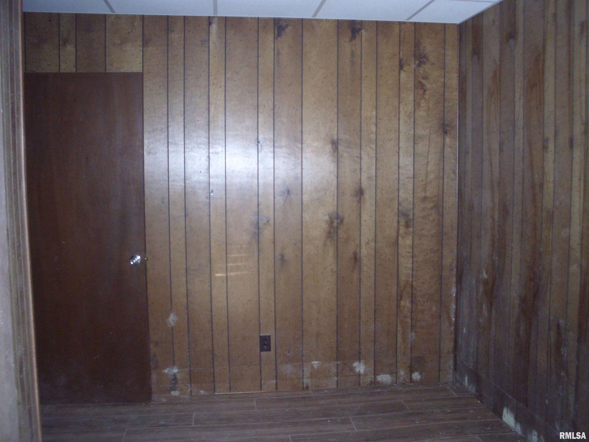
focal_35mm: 38
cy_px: 221
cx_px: 294
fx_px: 647
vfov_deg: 37.7
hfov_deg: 49.0
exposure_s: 1/60
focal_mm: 6.3
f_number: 2.9
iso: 400
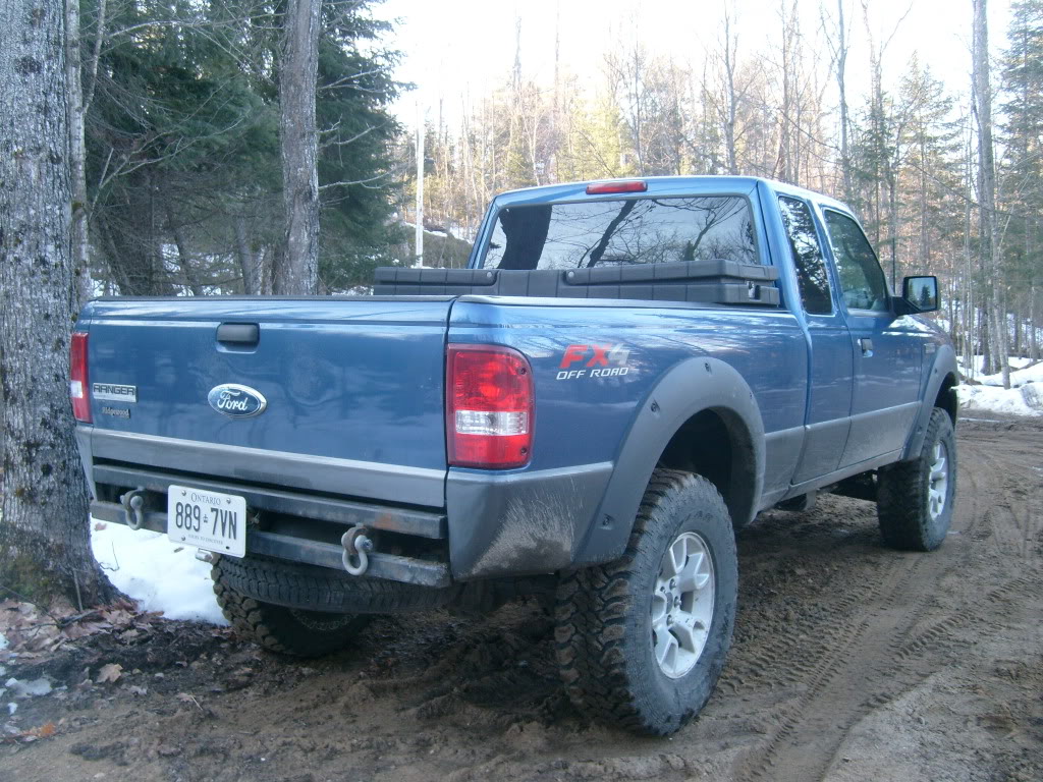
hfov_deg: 52.6
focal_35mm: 35
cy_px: 391
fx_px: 1055
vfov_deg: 40.7
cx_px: 522
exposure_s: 1/60
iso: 80
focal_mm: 5.8
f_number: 2.8
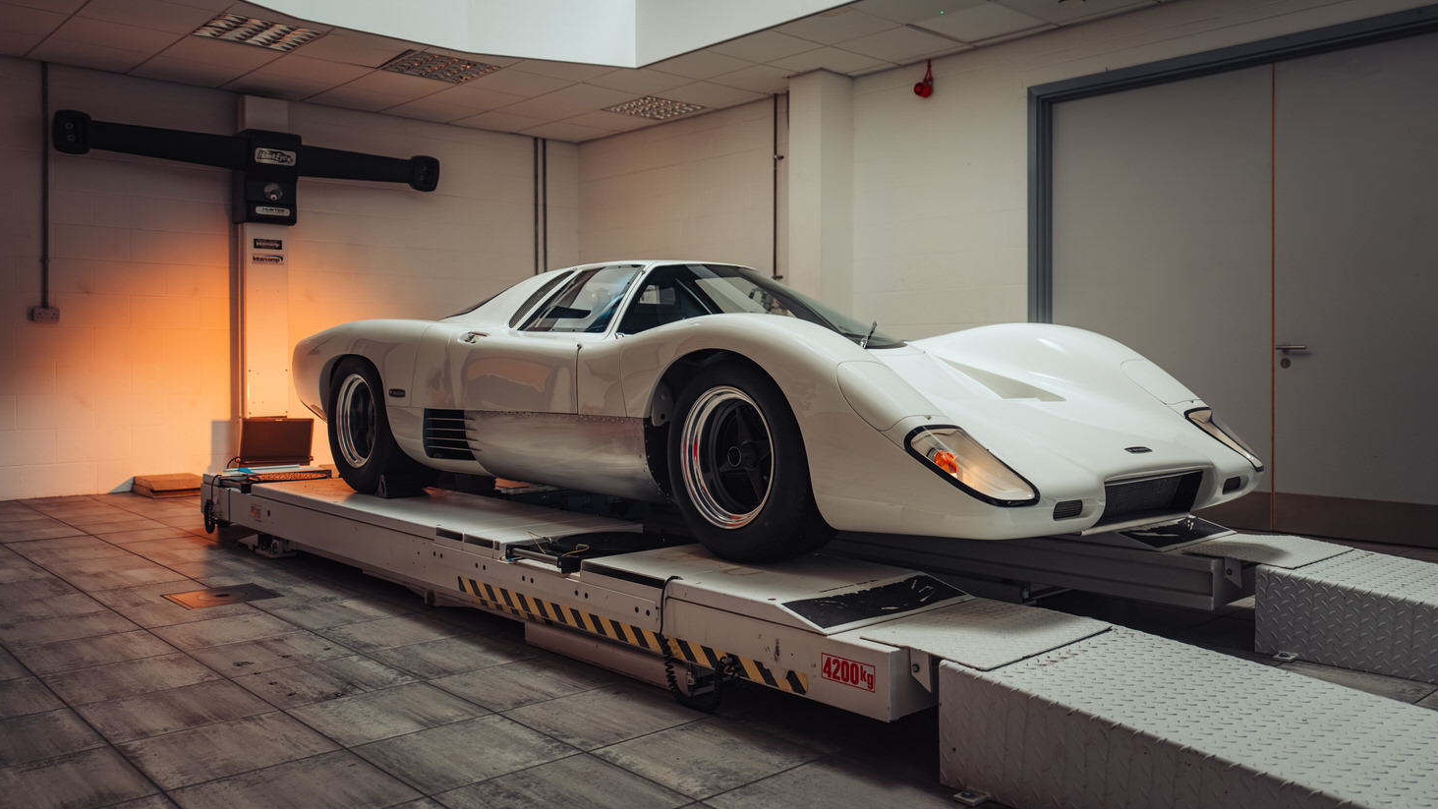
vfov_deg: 40.2
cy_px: 374
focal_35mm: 29
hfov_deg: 66.1
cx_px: 733
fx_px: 1106
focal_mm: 27
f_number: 2.8
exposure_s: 1/50
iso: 400
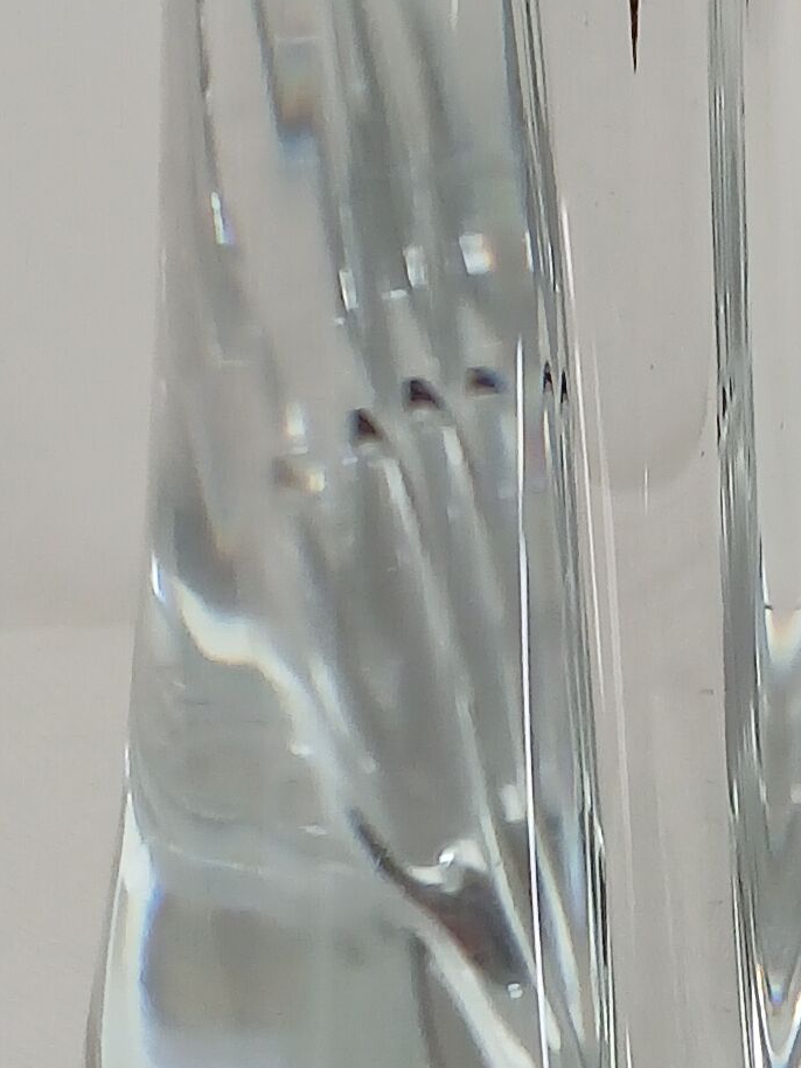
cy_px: 76
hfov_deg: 12.6
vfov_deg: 16.7
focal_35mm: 116
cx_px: 850
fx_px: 3577
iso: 160
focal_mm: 3.98
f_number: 1.8
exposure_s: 1/50
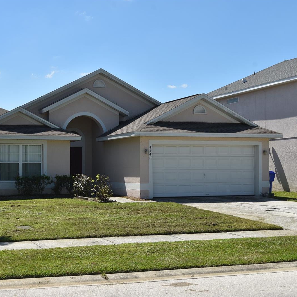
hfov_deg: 31.2
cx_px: 83
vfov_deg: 31.6
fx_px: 524
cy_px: 148
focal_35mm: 54
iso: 100
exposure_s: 1/250
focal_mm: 28
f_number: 10
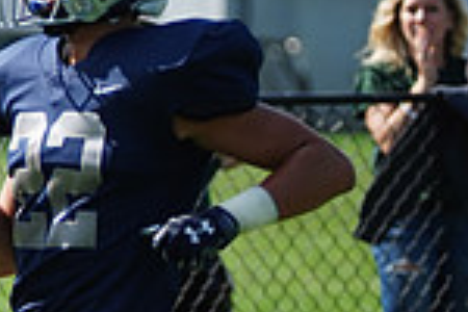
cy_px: 179
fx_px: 7032
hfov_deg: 3.8
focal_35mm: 541
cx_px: -424
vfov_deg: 2.5
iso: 400
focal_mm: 140
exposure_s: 1/3200
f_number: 2.8
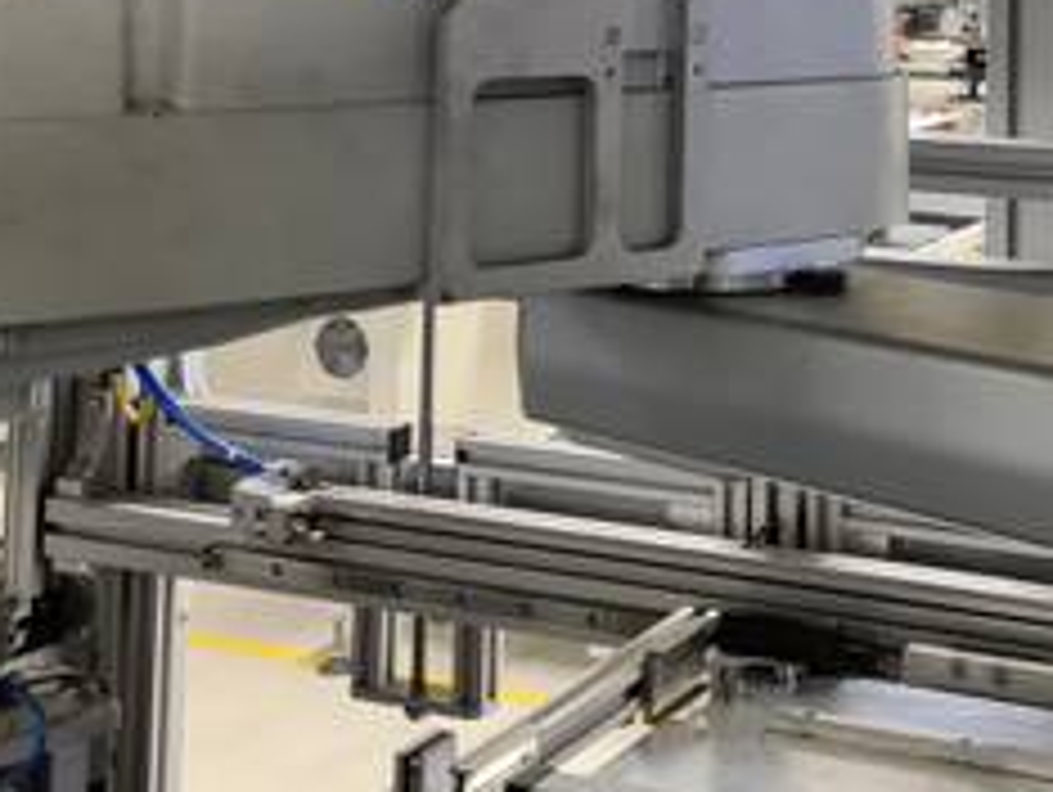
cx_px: 837
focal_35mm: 71
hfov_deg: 26.9
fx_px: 2162
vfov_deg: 19.3
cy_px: -207
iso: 400
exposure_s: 1/50
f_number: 1.8
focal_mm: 5.4
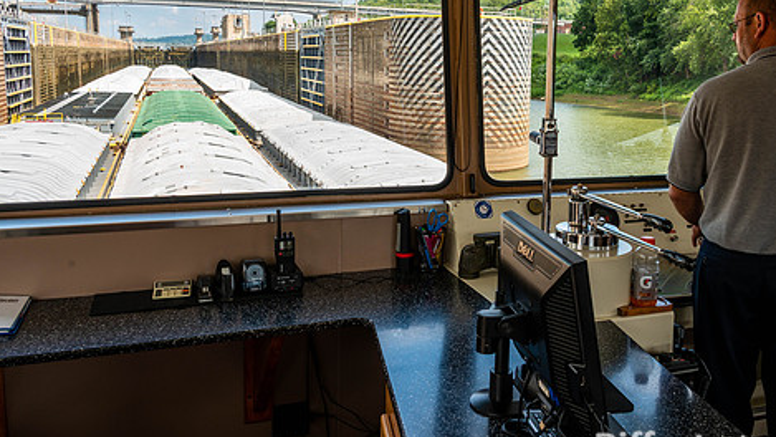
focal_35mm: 37
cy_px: 155
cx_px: 460
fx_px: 761
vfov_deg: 31.8
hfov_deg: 53.7
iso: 100
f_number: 10
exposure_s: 1/60
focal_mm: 28
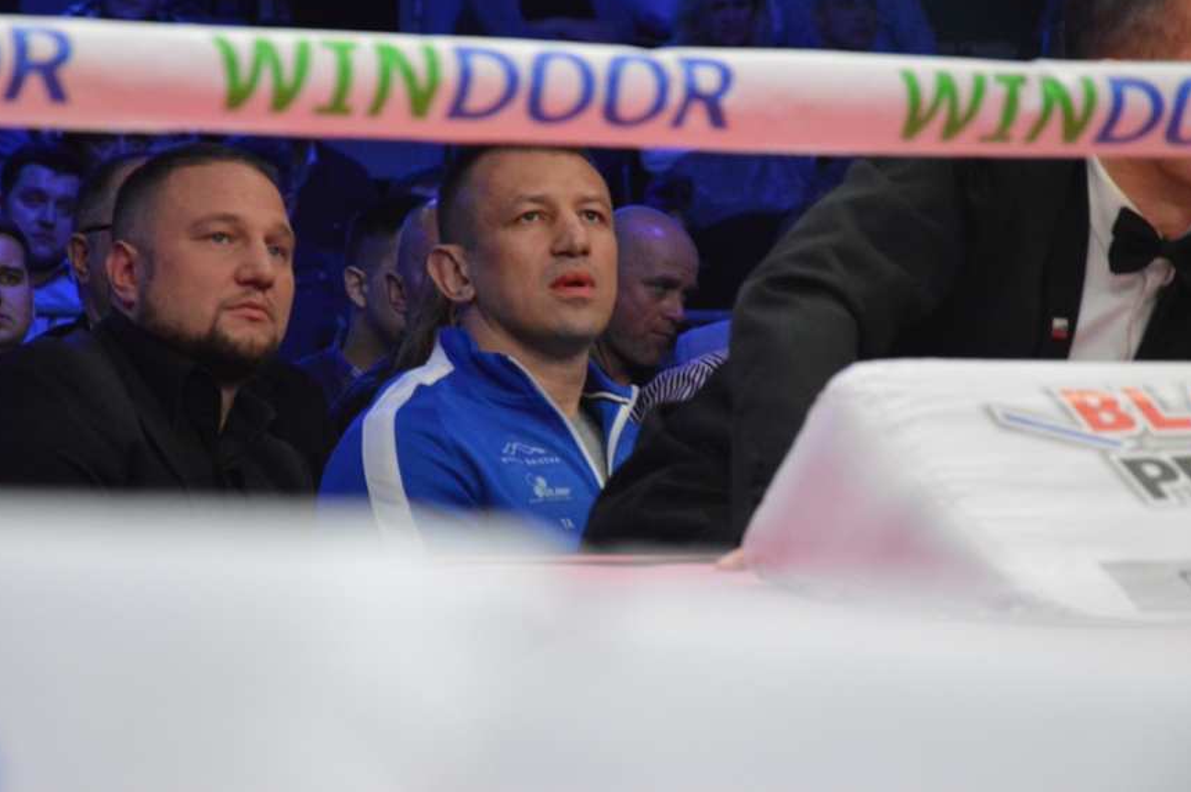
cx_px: 566
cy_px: 326
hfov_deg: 11.0
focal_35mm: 188
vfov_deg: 7.3
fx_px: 6201
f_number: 5.6
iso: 3200
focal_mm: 105
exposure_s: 1/200
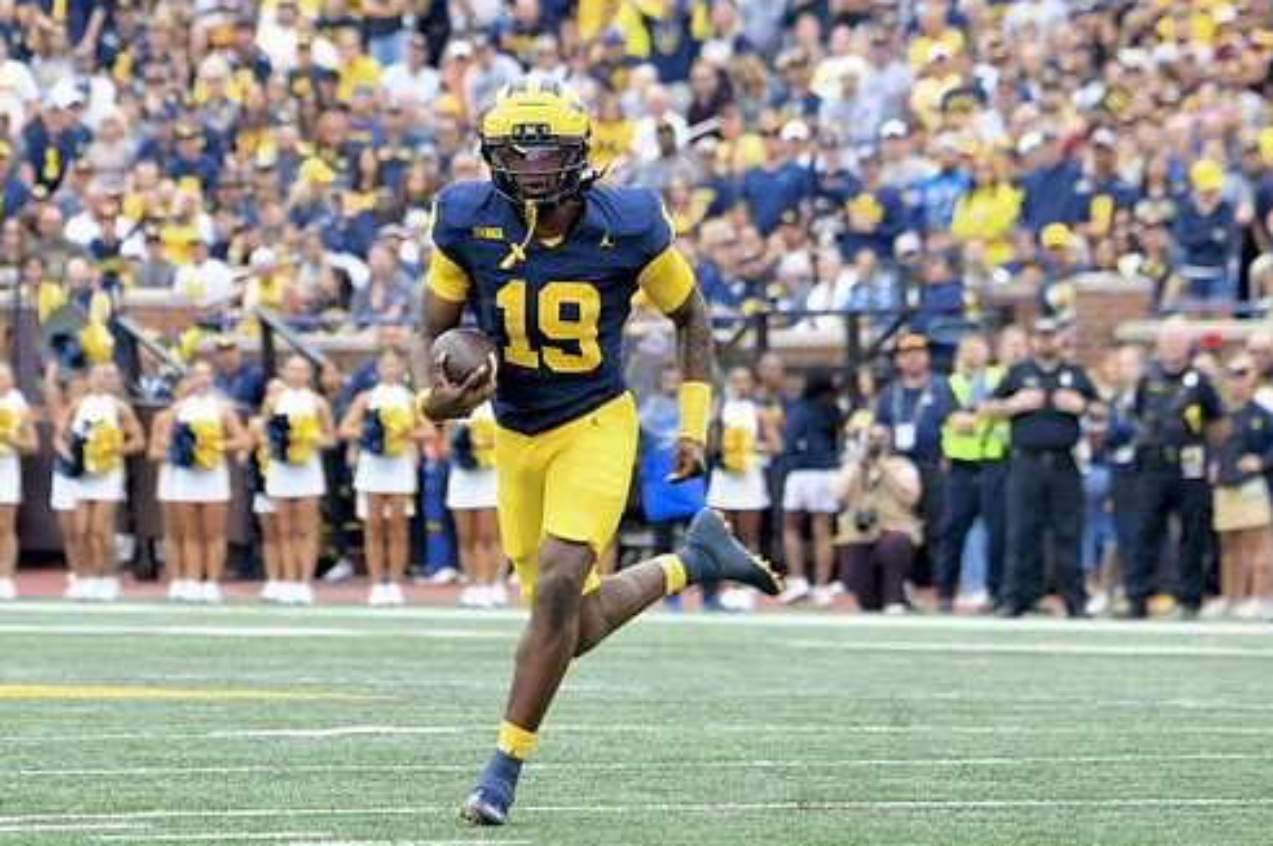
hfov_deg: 5.3
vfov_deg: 3.5
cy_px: 391
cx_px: 543
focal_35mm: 389
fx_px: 13742
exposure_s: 1/1000
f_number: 5.3
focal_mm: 220
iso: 1600
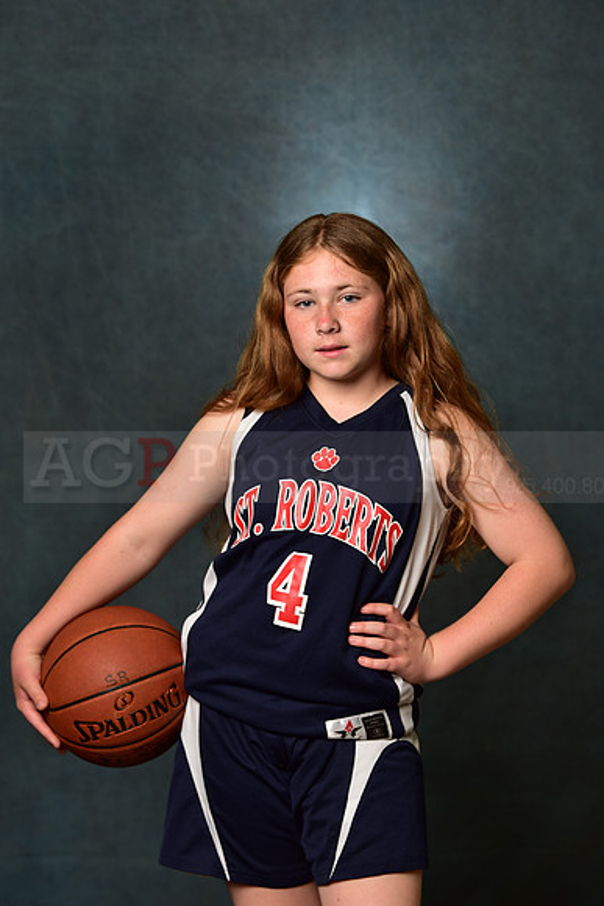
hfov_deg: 14.9
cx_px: 302
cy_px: 453
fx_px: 2314
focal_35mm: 92
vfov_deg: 22.1
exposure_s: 1/160
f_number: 4.5
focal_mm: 92
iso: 250
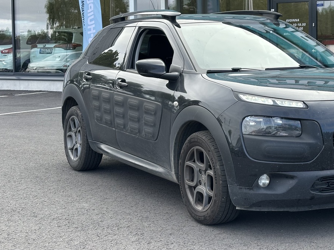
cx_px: 248
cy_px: 84
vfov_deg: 19.1
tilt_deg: -1.6
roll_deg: +0.3
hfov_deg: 25.1
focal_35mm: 77
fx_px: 743
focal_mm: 6.86
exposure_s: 1/623
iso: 64
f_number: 1.78
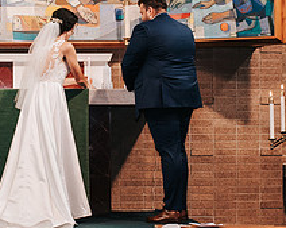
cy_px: 84
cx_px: 110
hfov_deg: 12.4
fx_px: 1310
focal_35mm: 155
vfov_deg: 9.9
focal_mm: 35
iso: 560
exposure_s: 1/125
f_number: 3.2
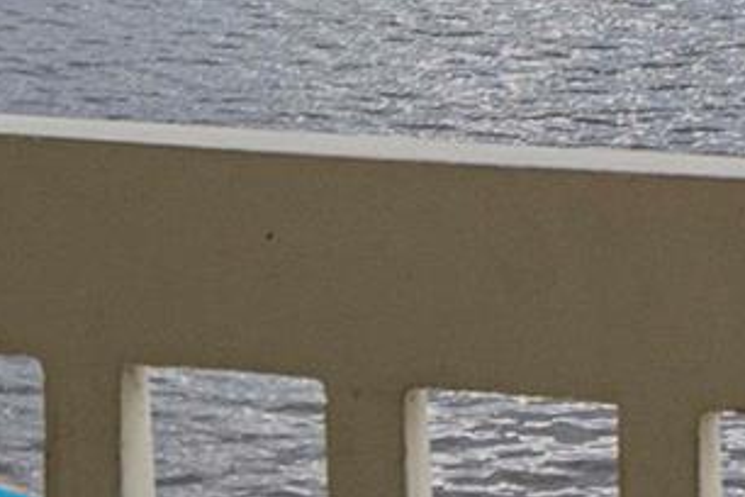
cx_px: 1351
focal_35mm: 157
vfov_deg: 8.0
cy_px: -736
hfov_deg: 12.0
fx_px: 3249
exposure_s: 1/500
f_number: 8
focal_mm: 20
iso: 100
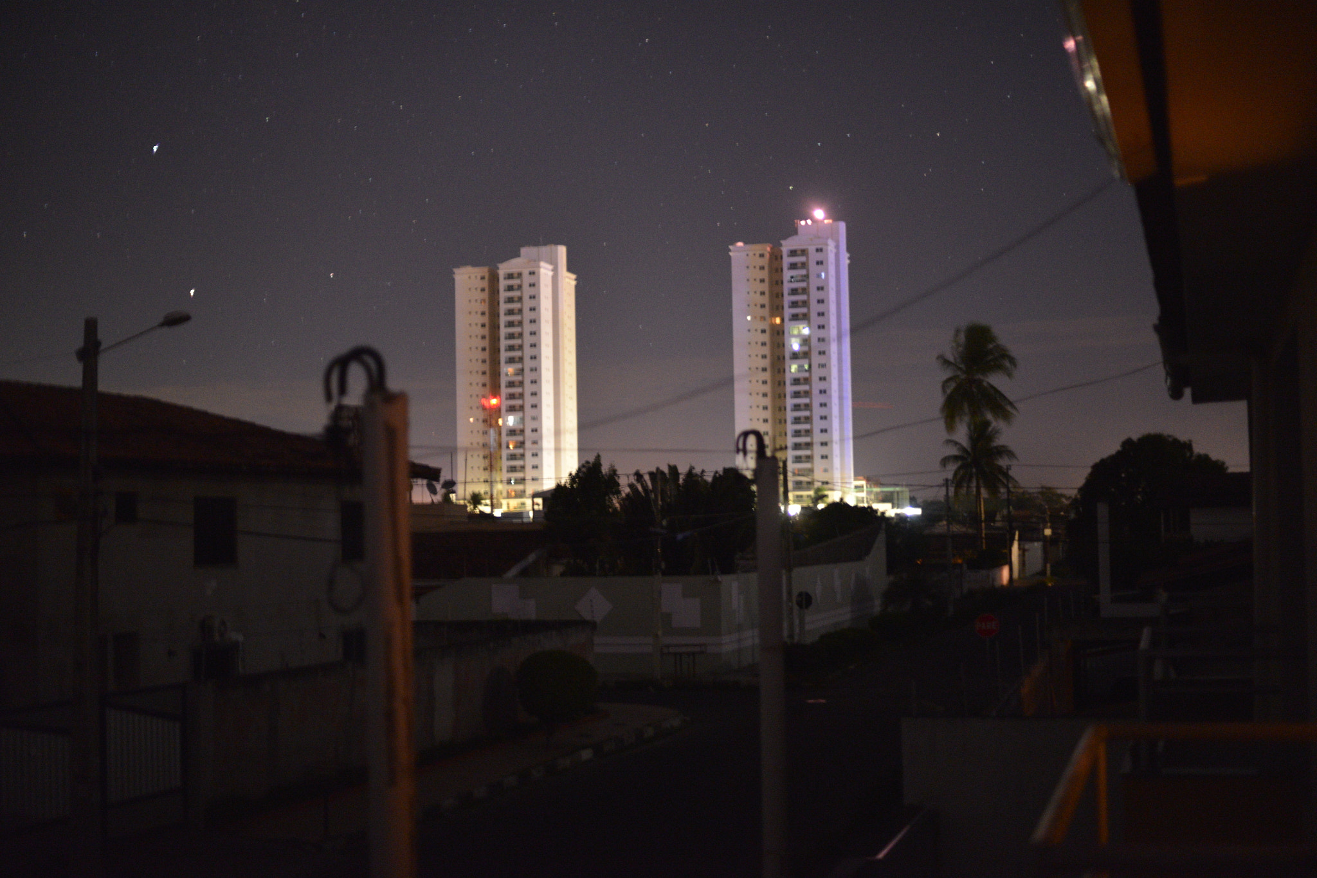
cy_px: 439
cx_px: 658
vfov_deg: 27.0
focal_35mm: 50
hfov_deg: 39.6
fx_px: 1829
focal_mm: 50
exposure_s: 1/1.6
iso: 4000
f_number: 1.4
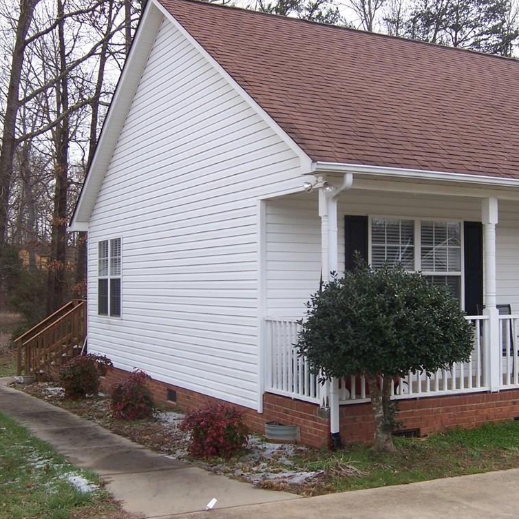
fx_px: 814
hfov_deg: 35.3
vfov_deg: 35.4
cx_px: 285
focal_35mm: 48
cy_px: 262
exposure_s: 1/350
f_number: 4
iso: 80
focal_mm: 6.7
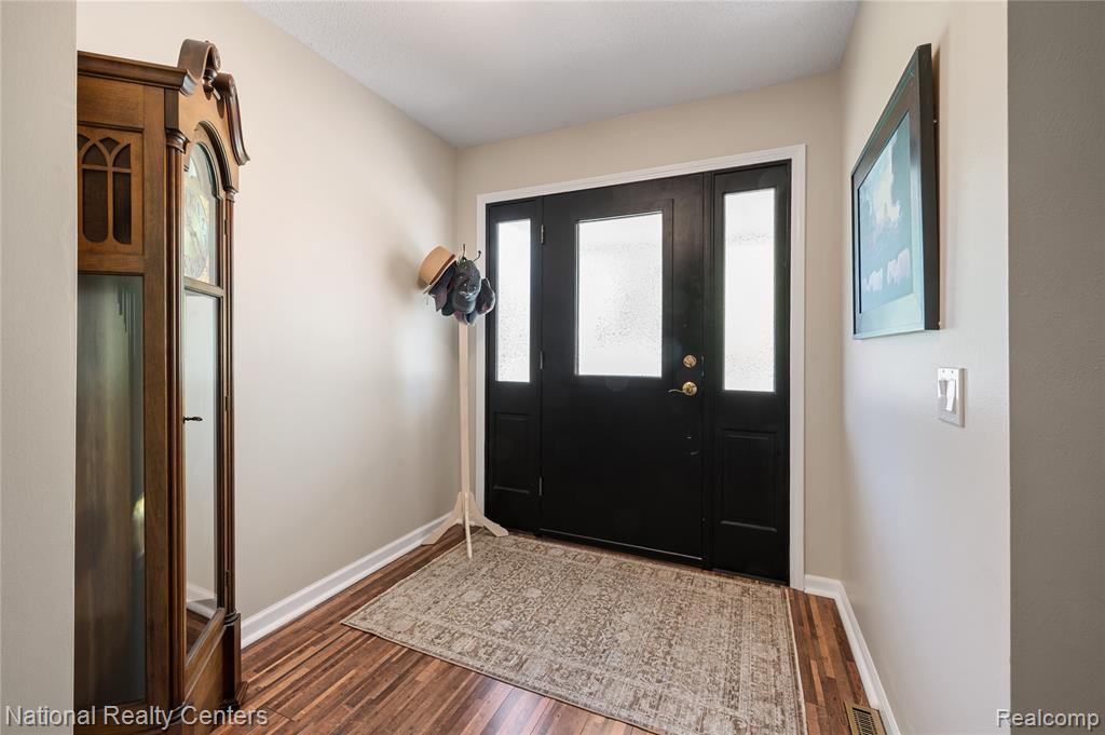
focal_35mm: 14
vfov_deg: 81.1
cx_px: 552
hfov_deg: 104.3
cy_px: 368
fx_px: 429
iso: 100
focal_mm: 14
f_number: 11
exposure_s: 1/1.25
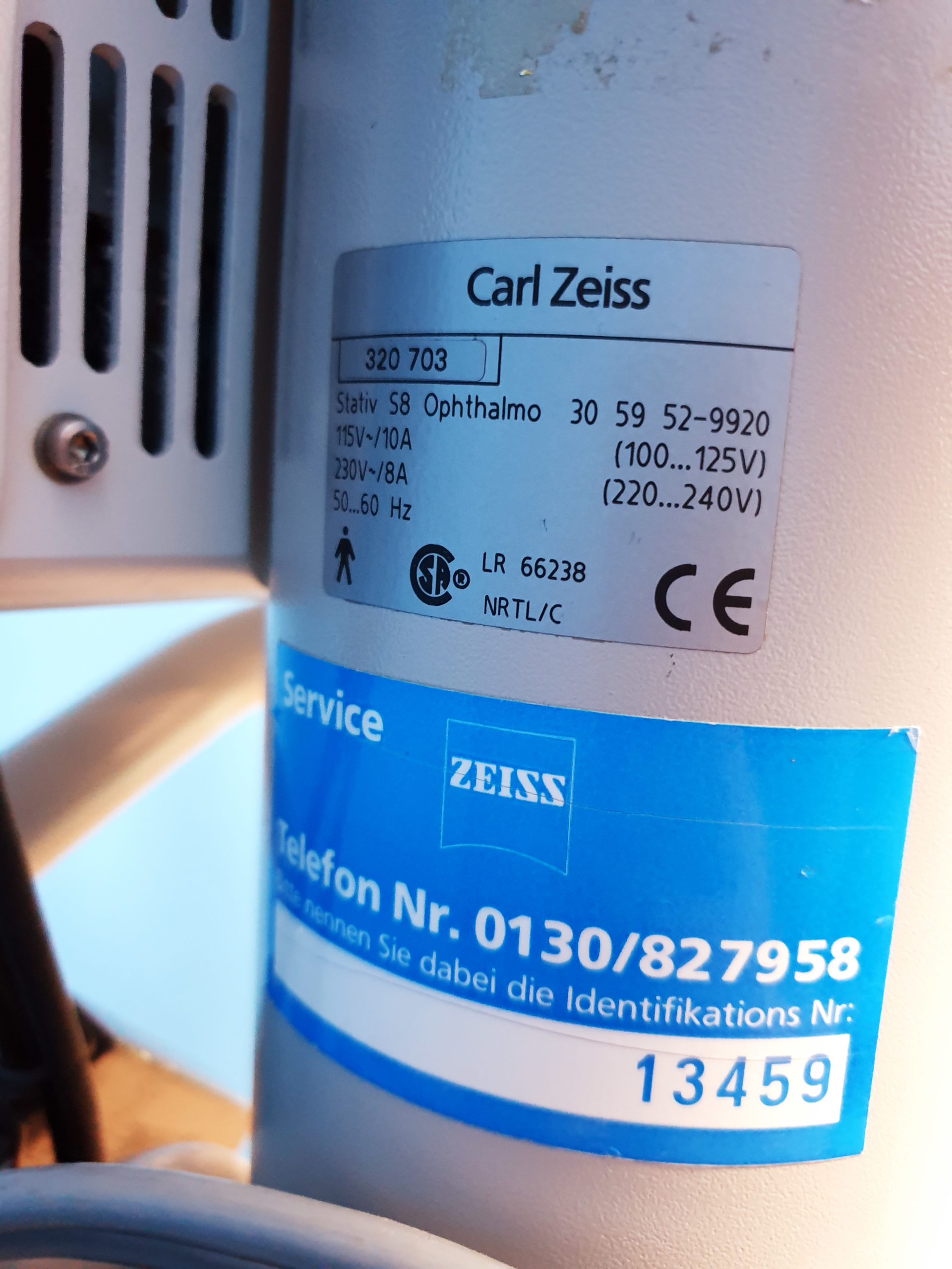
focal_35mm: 26
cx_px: 476
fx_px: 953
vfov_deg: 67.3
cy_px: 634
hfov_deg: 53.1
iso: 320
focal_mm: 4.3
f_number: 1.5
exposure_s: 1/14
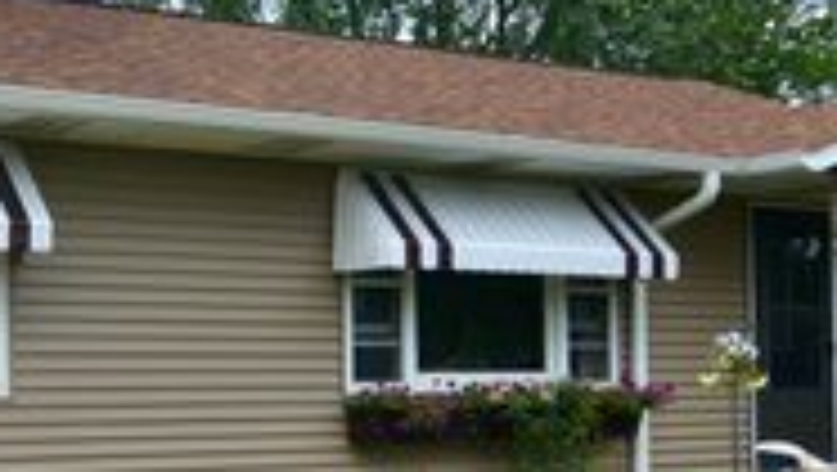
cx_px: 90
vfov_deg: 20.3
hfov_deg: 33.6
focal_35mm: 59
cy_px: 335
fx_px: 1311
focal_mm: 14
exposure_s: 1/320
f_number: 9
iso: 100
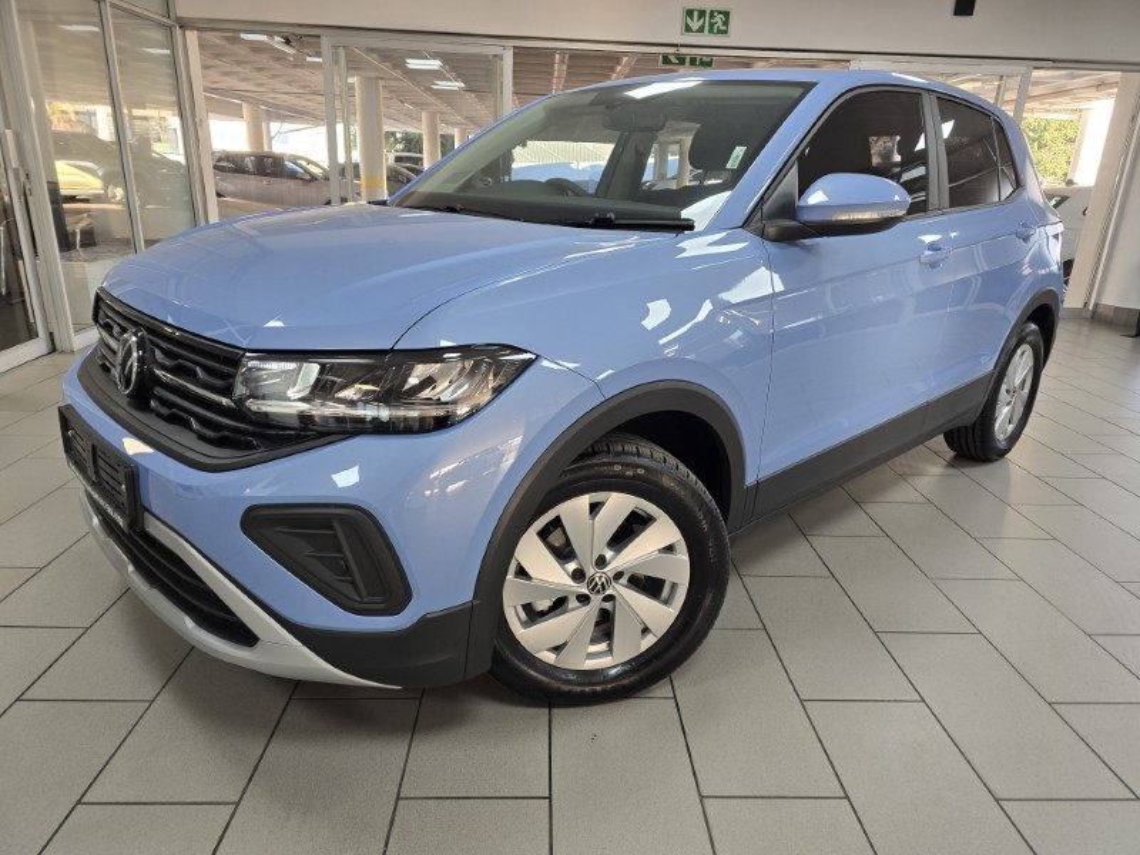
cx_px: 570
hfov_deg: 73.9
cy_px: 428
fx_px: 757
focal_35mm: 23
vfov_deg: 58.9
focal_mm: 6.3
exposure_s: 1/100
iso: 100
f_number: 1.7
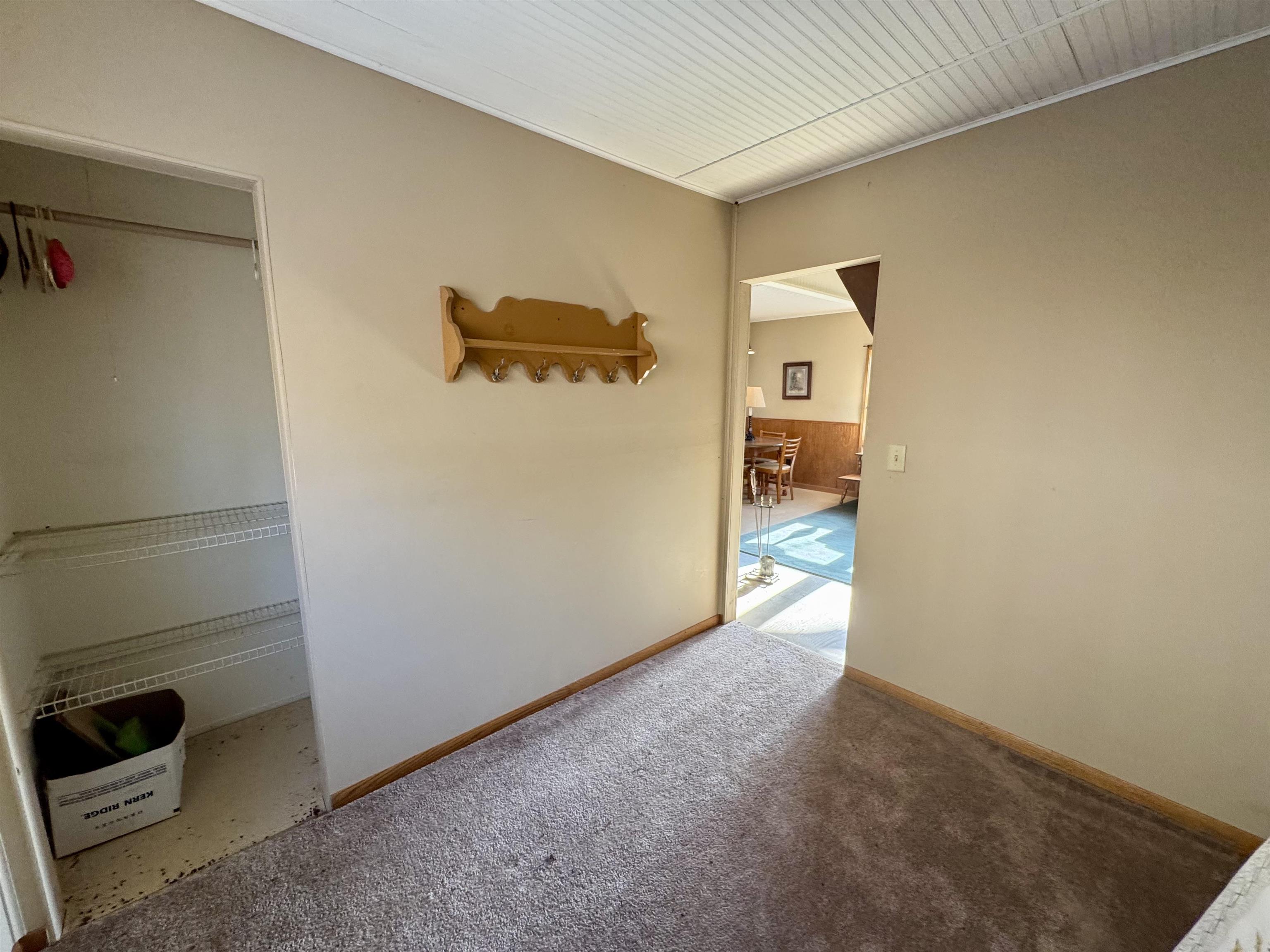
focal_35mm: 14
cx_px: 635
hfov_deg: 102.1
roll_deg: -0.6
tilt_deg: -11.6
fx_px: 514
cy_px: 476
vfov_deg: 85.7
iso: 250
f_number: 2.2
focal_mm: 2.22
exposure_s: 1/99
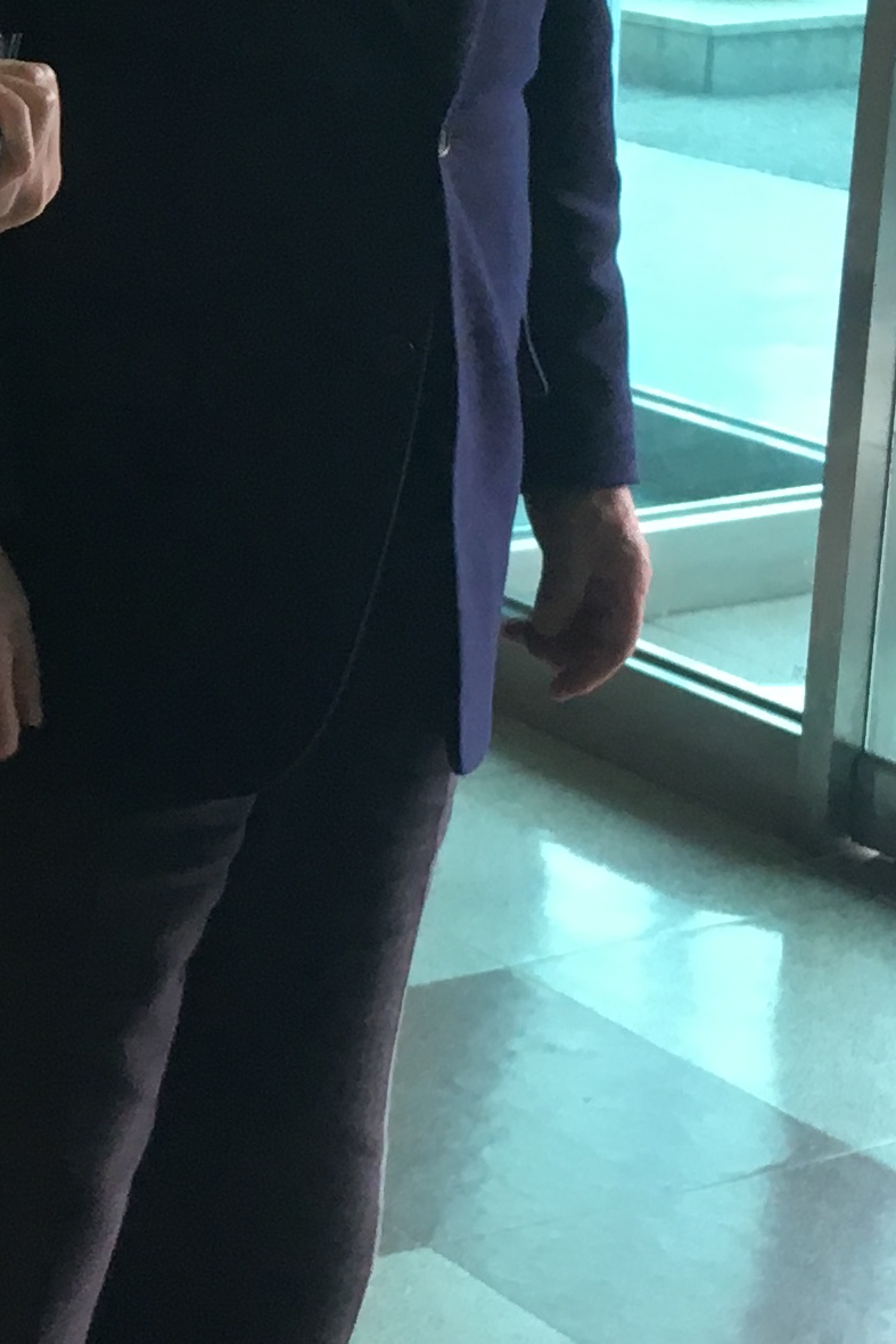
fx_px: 3846
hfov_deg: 12.7
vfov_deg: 19.7
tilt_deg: -12.3
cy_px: 406
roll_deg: -0.4
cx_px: -370
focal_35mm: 103
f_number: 2.2
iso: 32
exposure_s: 1/30
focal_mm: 4.15
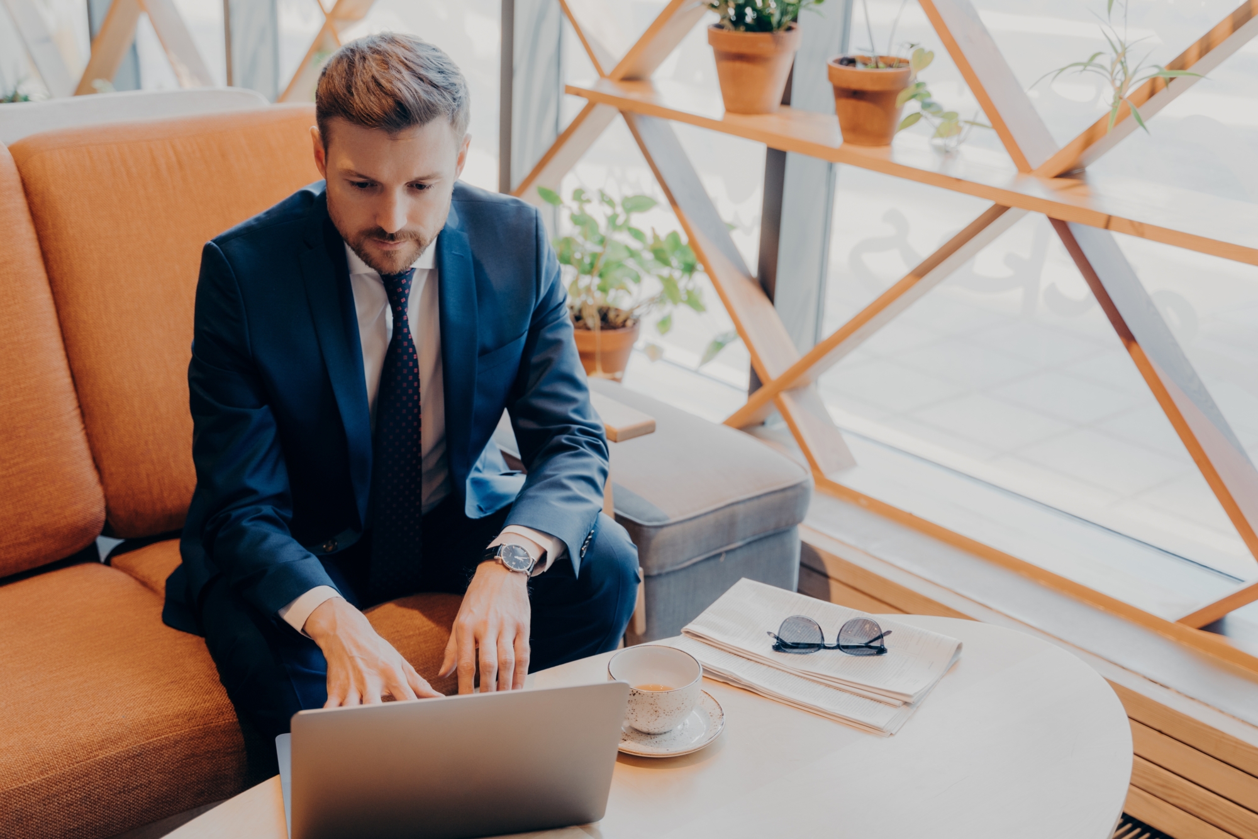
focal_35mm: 46
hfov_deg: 42.7
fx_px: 1607
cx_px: 629
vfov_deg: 29.2
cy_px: 420
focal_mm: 46
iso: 400
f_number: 2.8
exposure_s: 1/60
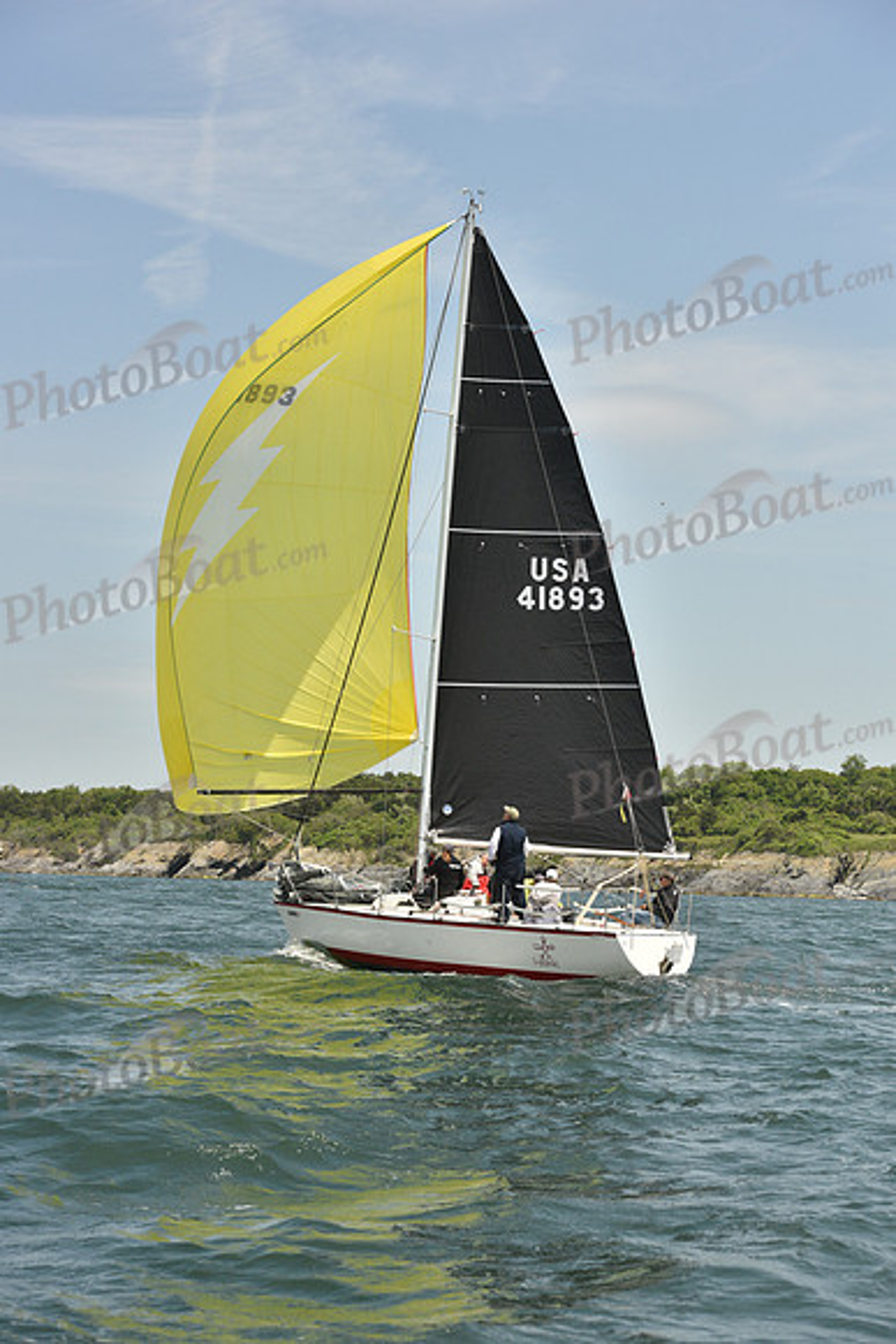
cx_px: 448
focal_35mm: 70
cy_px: 672
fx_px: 2612
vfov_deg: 28.8
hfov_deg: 19.5
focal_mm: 70
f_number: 8
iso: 400
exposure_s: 1/1600
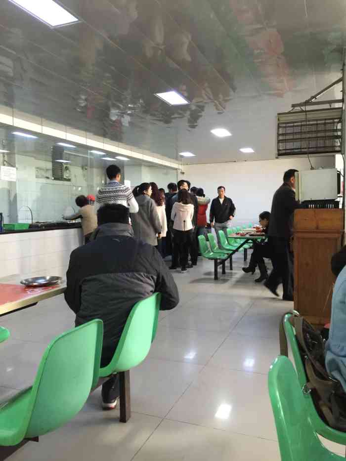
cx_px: 173
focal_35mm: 29
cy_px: 230
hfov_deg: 48.2
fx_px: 386
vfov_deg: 61.7
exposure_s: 1/17
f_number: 2.2
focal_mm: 4.15
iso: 125
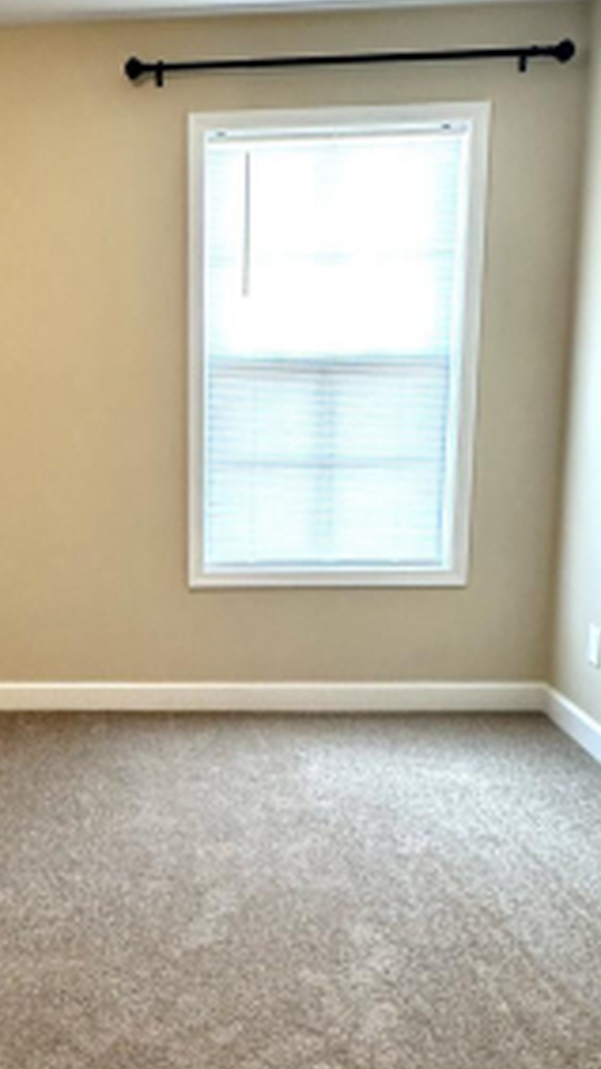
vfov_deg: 55.3
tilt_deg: -10.7
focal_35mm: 36
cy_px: 519
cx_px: 49
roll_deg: +1.1
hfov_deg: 31.2
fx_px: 1021
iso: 200
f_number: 2.2
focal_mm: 2.22
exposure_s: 1/60
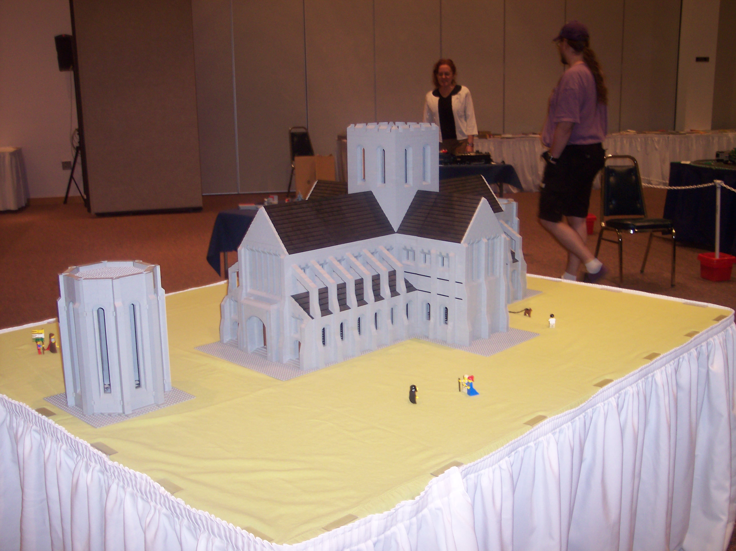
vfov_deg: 37.7
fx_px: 807
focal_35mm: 38
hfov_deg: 49.0
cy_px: 276
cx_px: 368
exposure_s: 1/30
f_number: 2.8
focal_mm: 8
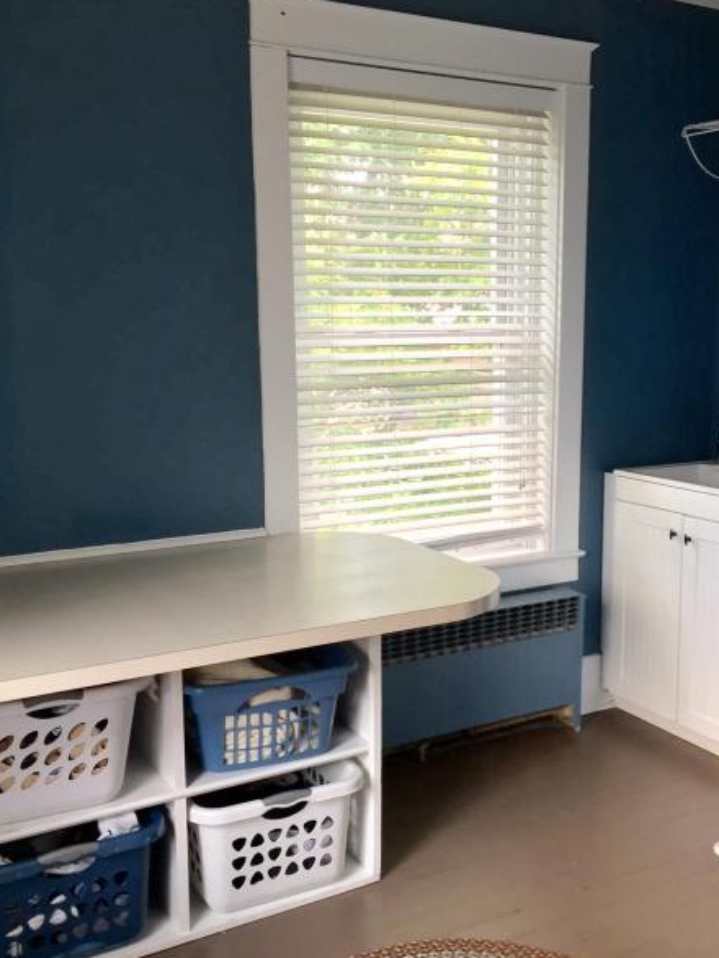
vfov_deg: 48.9
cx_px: 422
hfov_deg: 37.6
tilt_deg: -9.6
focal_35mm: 38
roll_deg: +0.7
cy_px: 500
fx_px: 1052
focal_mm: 4.15
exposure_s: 1/60
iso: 40
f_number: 2.2
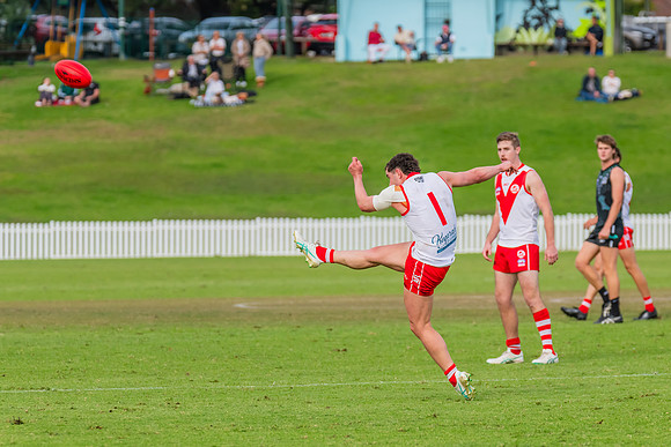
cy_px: 241
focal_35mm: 343
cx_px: 362
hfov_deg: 6.0
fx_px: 6386
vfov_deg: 4.0
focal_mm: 290
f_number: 6.3
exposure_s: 1/1600
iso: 800
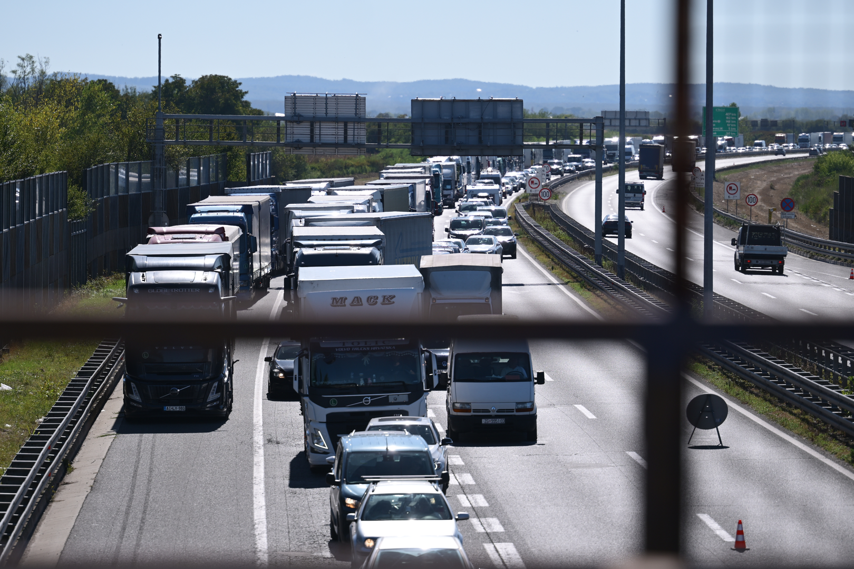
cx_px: 427
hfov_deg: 9.8
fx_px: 4981
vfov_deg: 6.5
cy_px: 284
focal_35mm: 210
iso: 64
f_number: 2.8
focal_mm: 140
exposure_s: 1/2000
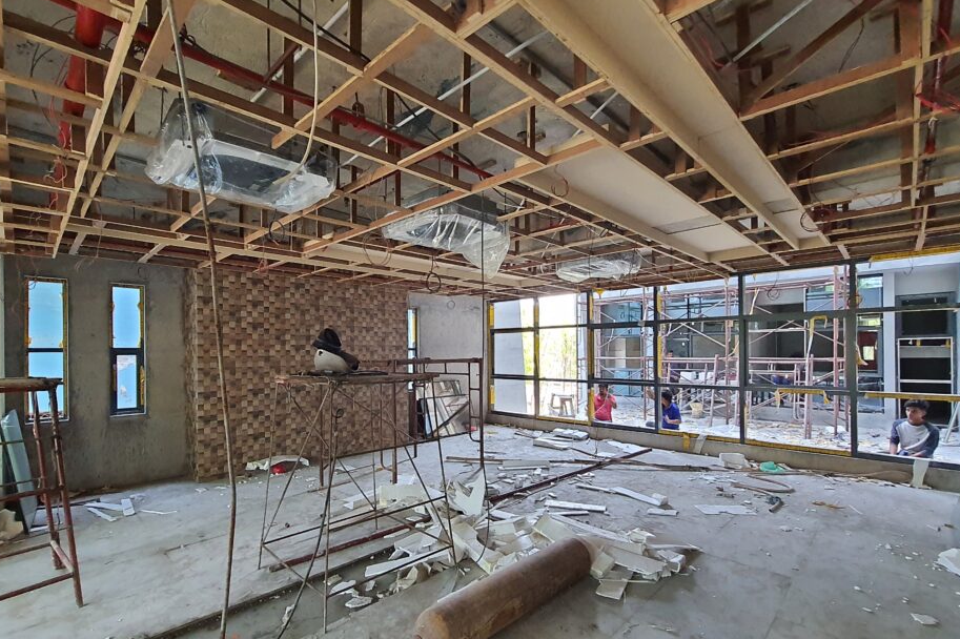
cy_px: 358
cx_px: 450
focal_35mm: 16
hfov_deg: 96.6
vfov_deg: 73.4
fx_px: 426
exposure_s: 1/50
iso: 320
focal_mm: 1.74
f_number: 2.2
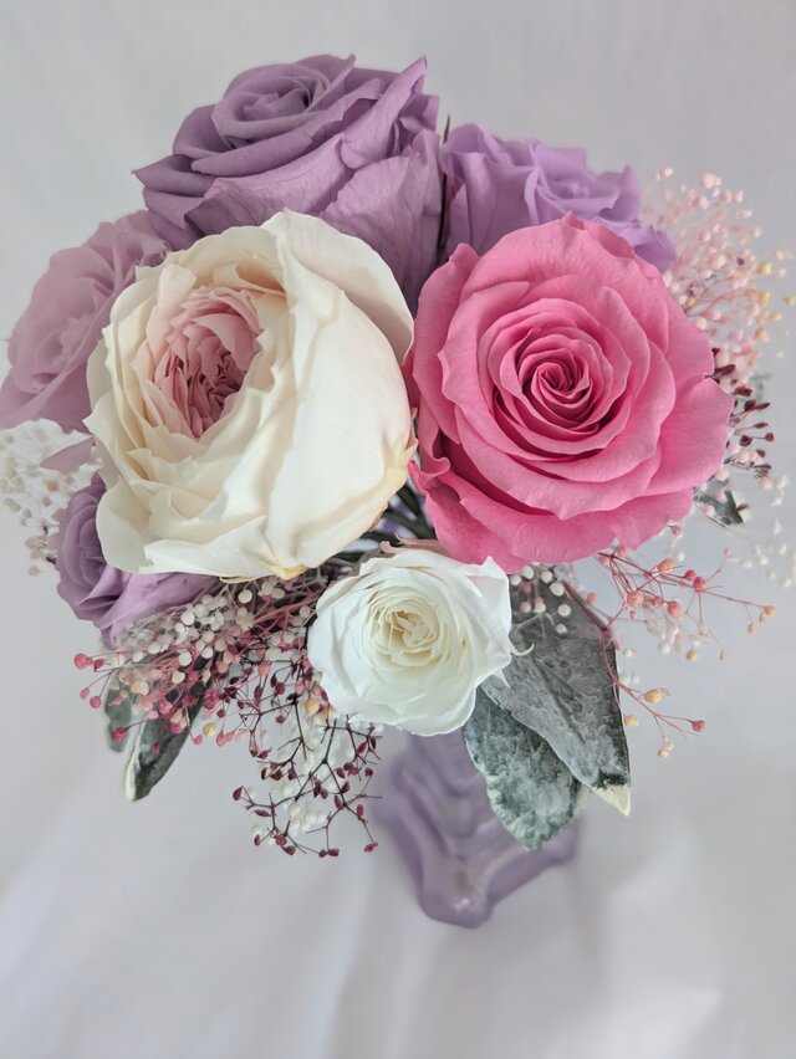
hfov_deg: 54.9
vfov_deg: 69.4
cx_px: 398
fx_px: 766
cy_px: 530
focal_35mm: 25
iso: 419
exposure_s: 1/60
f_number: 1.89
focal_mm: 5.43
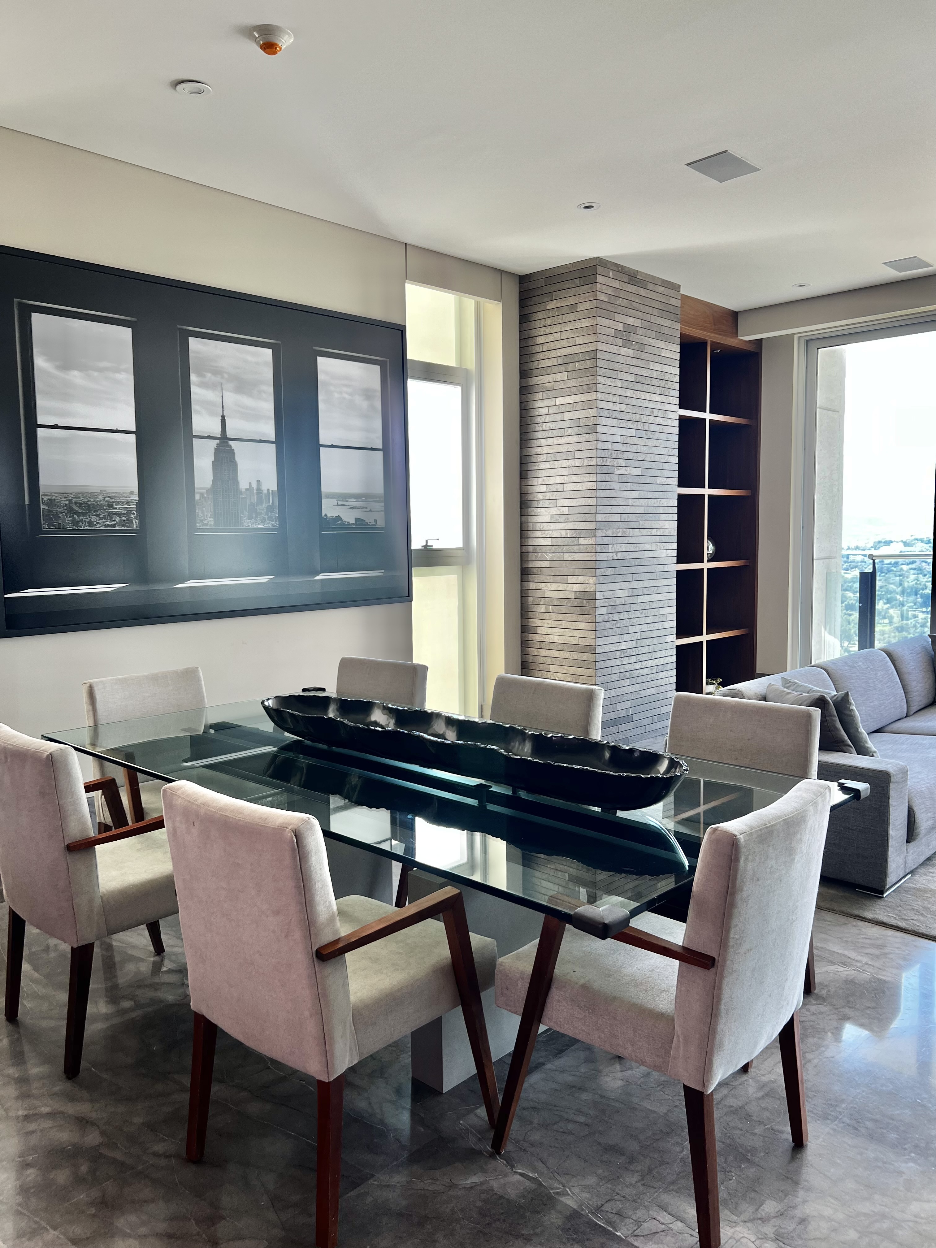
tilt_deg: -4.9
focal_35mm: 26
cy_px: 624
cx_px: 468
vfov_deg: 67.3
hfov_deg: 53.1
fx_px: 937
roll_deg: +1.4
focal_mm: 5.7
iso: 40
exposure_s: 1/121
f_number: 1.5
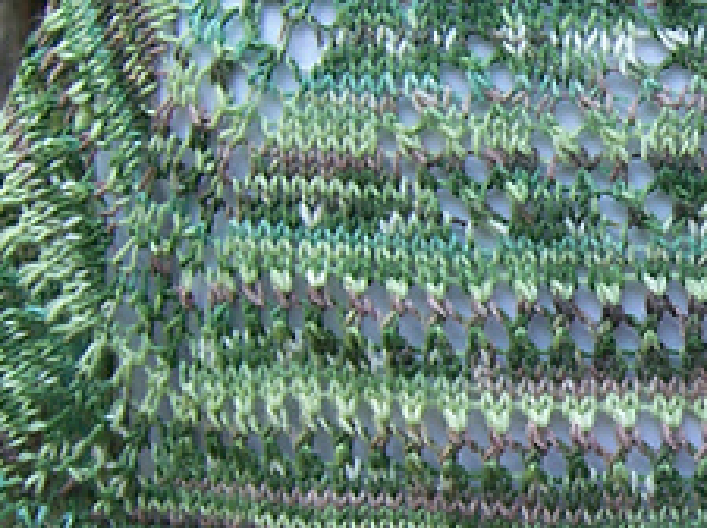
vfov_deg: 12.9
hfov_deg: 16.6
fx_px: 2325
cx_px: 833
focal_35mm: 114
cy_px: 327
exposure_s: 1/90
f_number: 3.4
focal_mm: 6.7
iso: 80
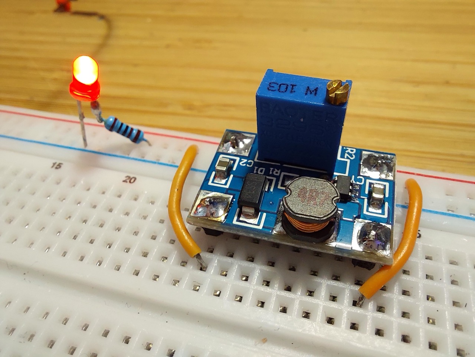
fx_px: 316
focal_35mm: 23
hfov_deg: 73.9
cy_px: 178
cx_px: 238
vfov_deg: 58.9
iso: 64
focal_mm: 2.13
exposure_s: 1/33.4
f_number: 2.4
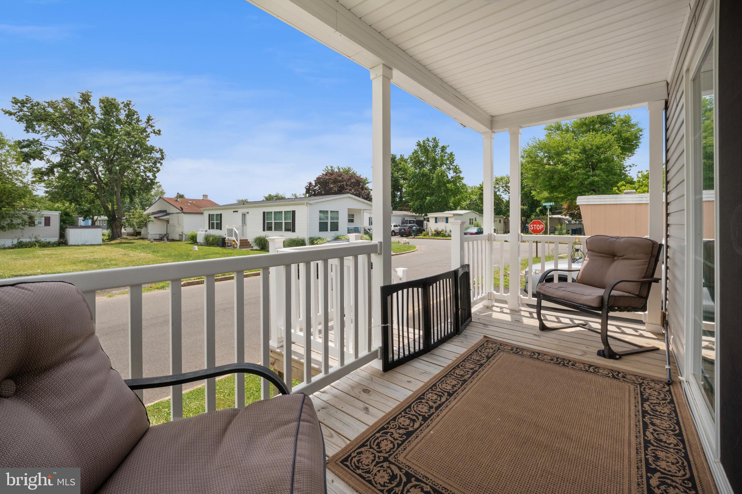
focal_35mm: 14
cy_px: 247
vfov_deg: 83.3
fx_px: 278
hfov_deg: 106.3
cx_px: 371
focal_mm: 9
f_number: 7.1
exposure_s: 1/800
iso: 320
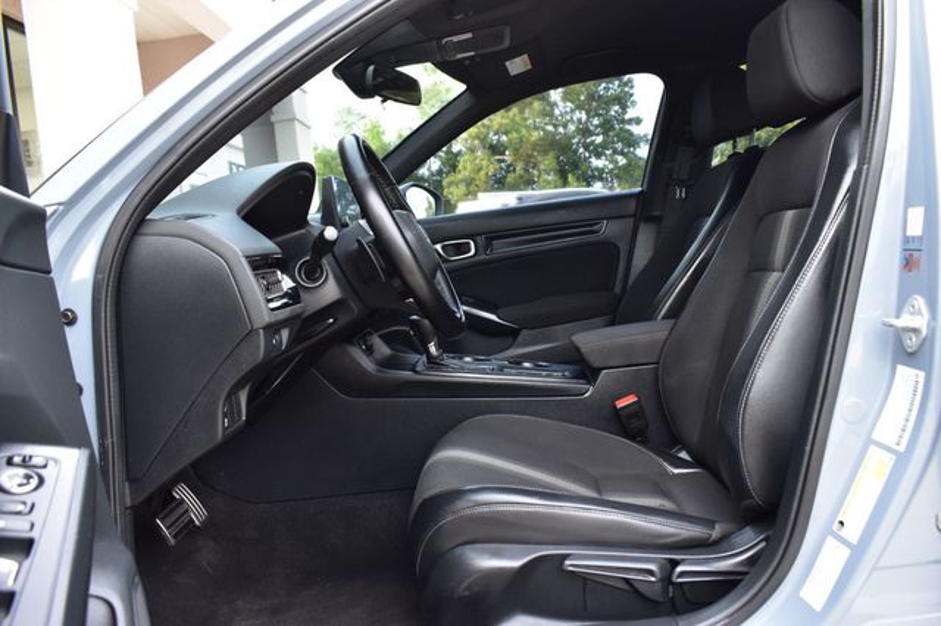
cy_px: 313
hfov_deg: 62.0
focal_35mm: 30
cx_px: 470
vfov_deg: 43.6
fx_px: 784
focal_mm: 20
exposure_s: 1/30
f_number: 7.1
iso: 400
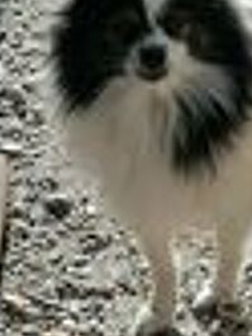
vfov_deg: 7.1
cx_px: 213
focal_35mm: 278
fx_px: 2696
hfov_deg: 5.3
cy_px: 170
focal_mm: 3.62
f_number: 1.8
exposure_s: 1/1391
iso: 50
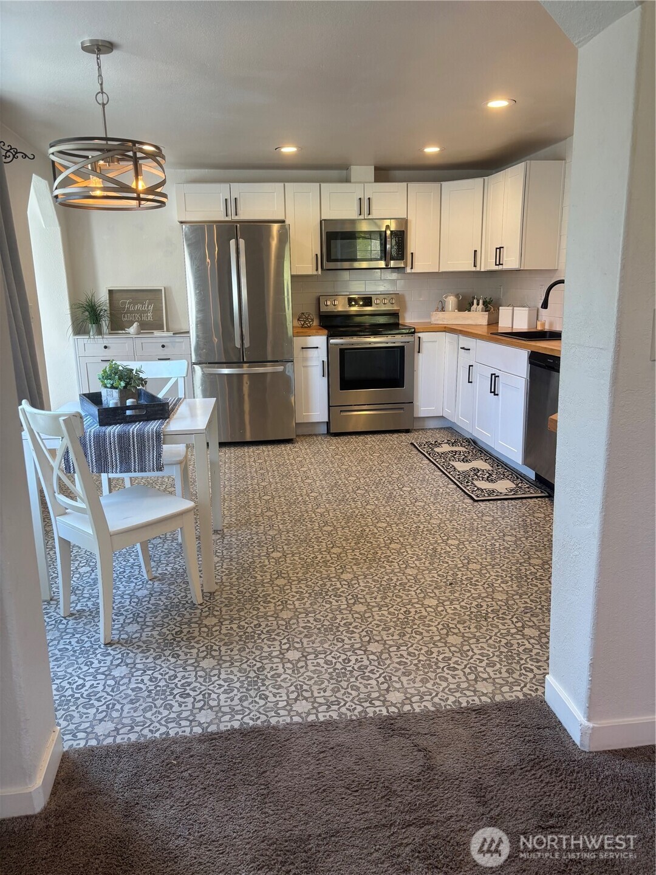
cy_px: 438
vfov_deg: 67.3
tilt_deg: -14.5
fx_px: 657
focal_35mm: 26
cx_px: 328
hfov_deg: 53.1
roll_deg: +0.7
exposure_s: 1/120
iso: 100
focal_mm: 5.96
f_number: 1.6
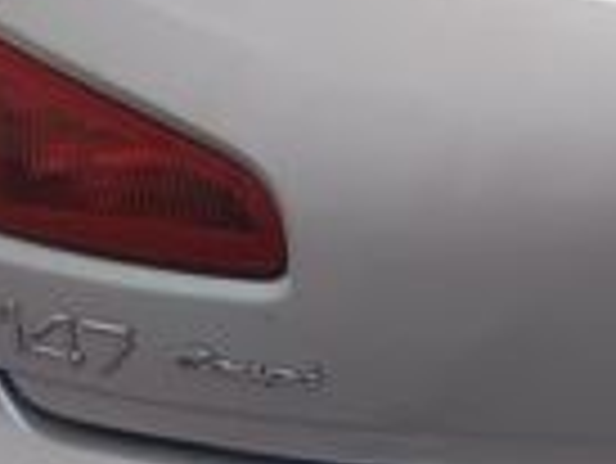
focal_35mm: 84
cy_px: -126
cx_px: 841
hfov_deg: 20.8
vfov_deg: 16.7
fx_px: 1496
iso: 50
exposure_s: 1/156
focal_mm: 5.31
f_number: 1.7
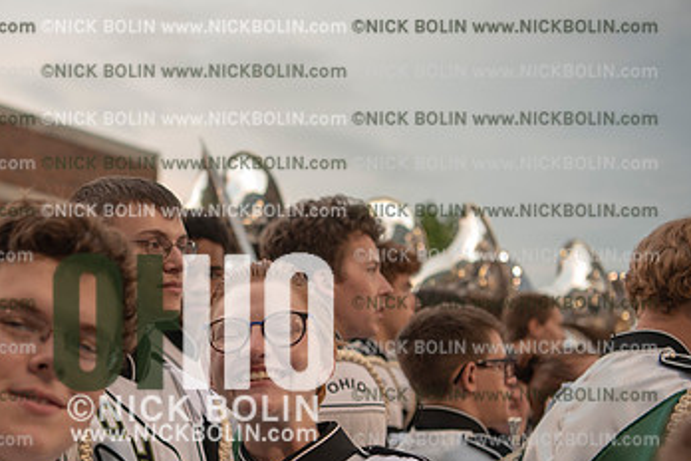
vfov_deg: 18.1
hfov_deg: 26.7
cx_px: 193
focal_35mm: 75
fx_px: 1439
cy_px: 349
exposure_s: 1/125
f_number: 3.2
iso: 800
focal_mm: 45
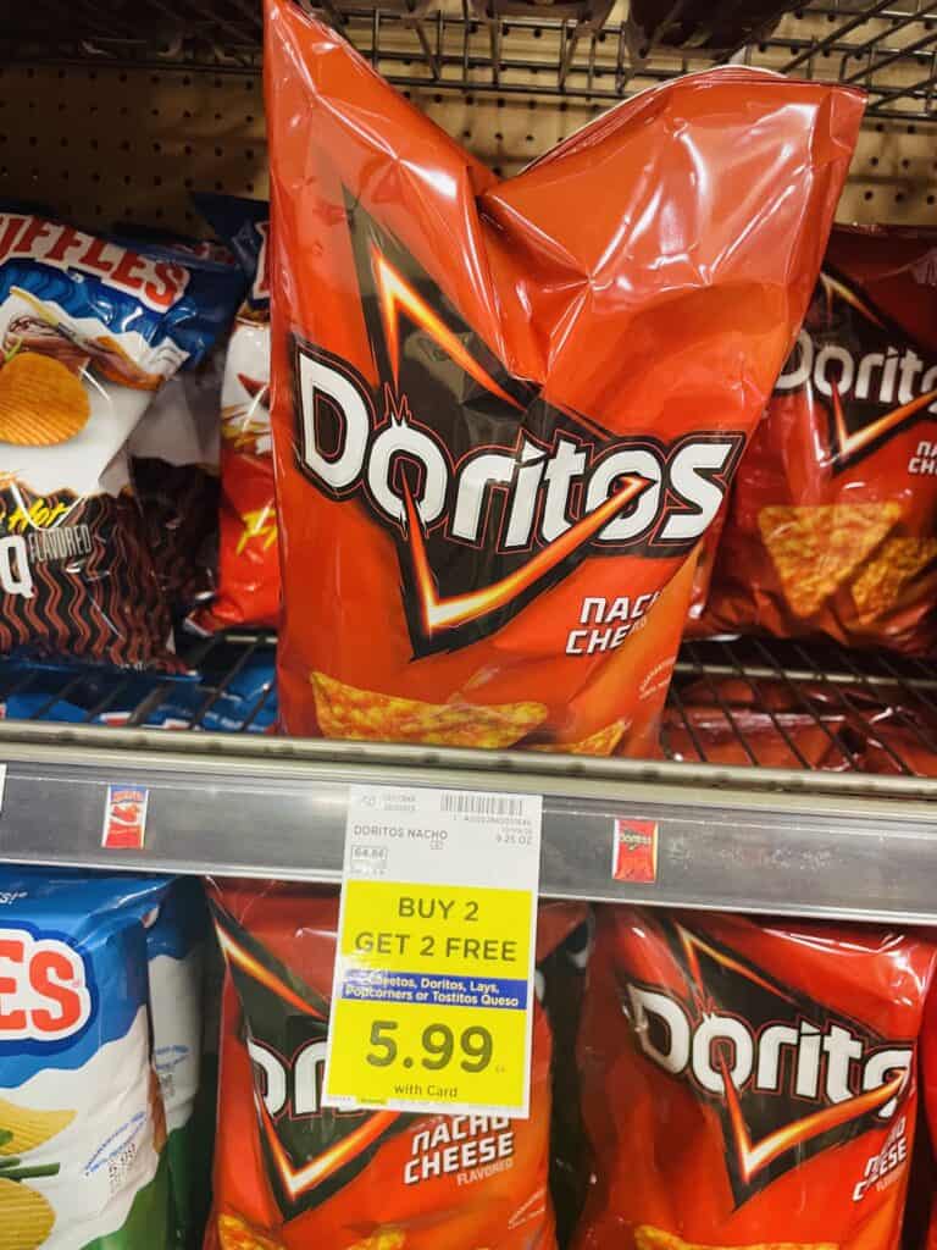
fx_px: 938
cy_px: 625
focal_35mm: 26
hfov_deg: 53.1
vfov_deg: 67.3
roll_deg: -3.4
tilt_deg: -19.9
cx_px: 468
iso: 200
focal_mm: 4.2
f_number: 1.6
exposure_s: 1/60
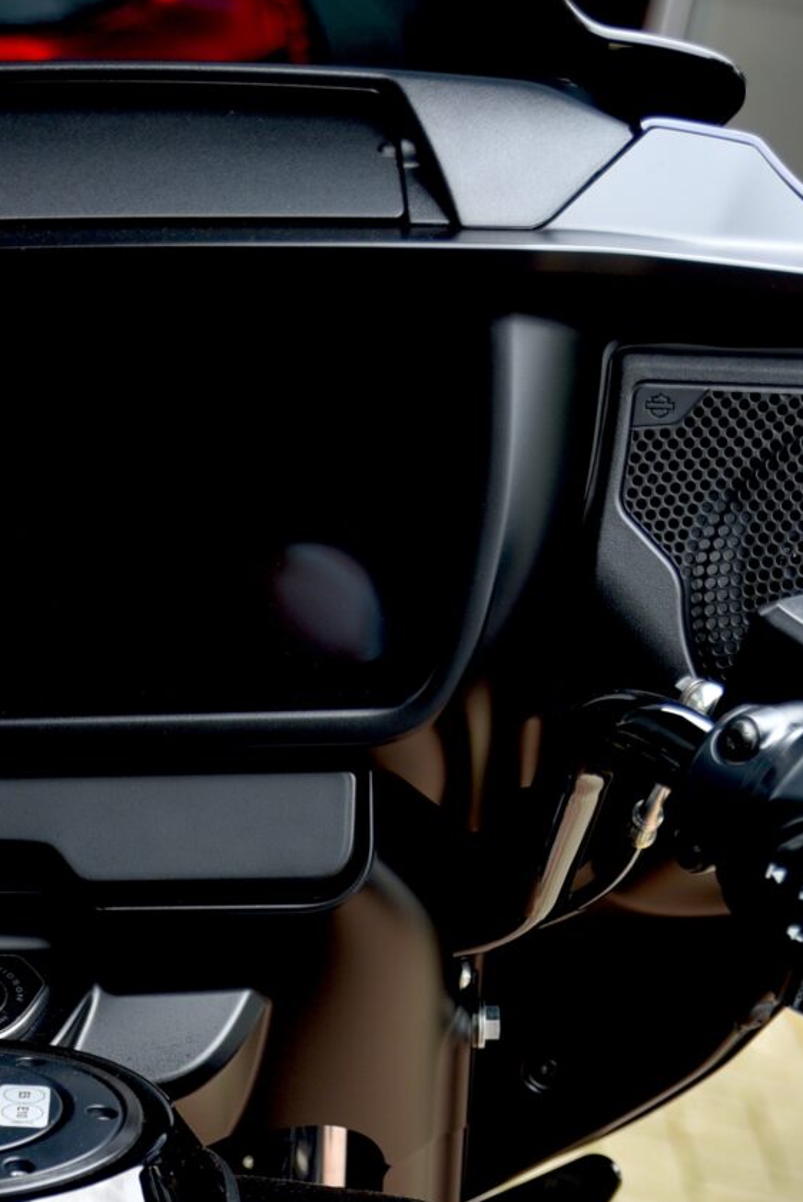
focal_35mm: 128
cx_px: 2
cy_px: 1696
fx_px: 4277
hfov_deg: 10.6
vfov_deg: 15.0
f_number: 3.2
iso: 100
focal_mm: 42
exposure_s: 1/60
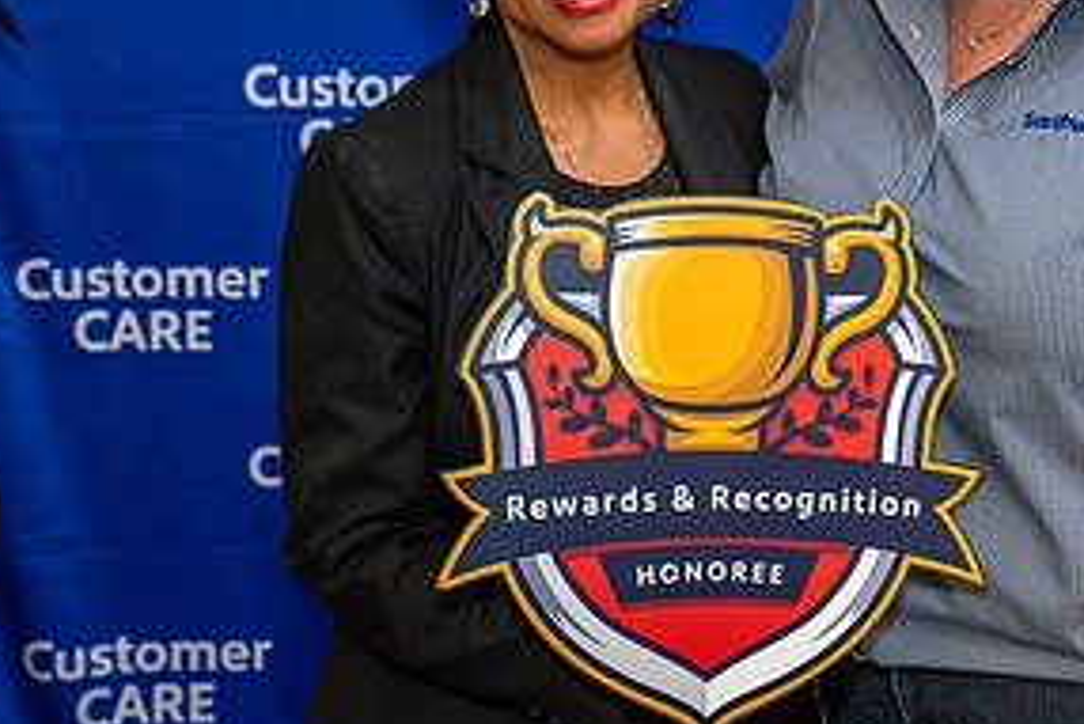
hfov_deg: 24.8
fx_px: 2440
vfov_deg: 16.6
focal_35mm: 81
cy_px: 55
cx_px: 796
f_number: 4
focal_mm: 40
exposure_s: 1/160
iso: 1250
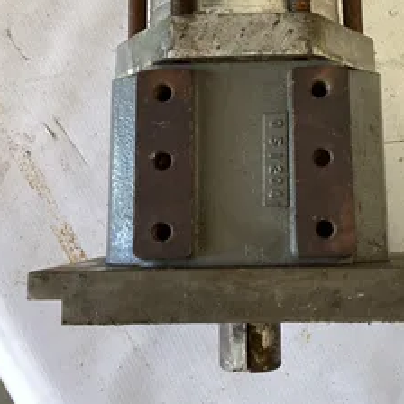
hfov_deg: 34.5
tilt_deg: -81.5
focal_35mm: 49
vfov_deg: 33.9
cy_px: 99
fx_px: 647
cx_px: 245
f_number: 2.4
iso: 100
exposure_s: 1/50
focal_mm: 3.3
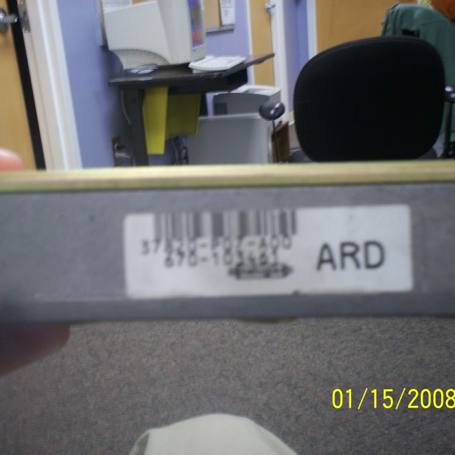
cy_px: 229
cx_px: 181
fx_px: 639
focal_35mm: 43
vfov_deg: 39.2
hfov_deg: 39.0
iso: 140
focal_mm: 6
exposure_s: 1/8.09
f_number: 4.5
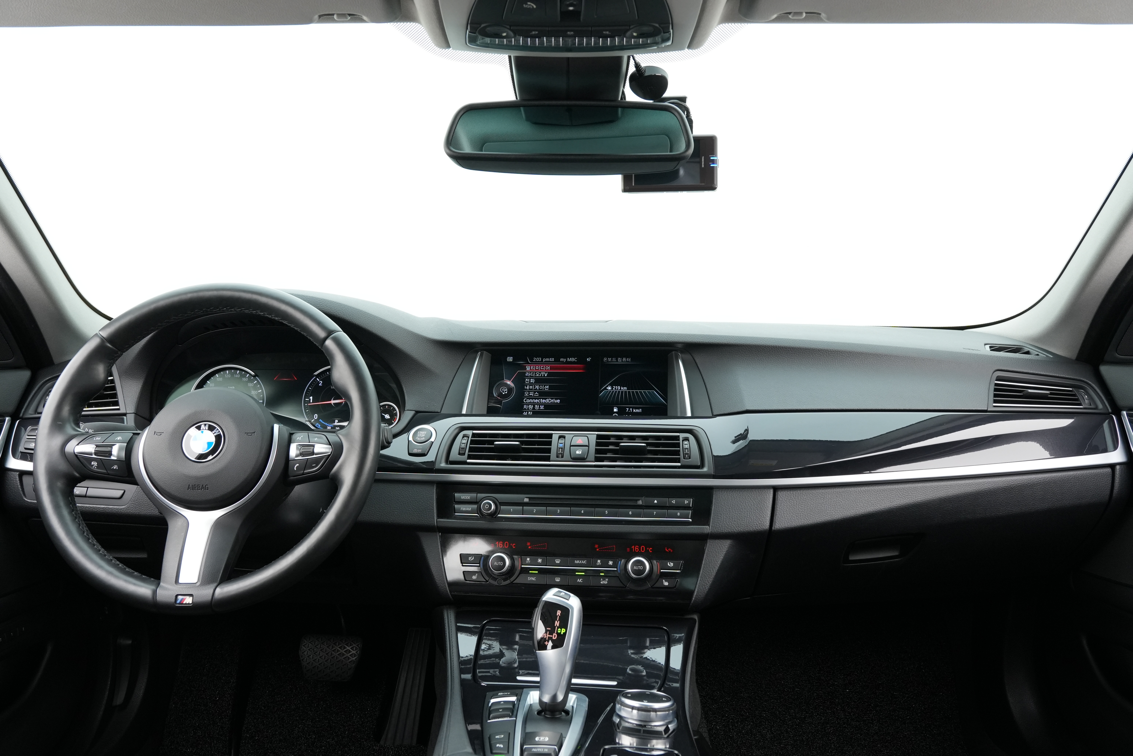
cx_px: 566
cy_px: 378
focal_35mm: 27
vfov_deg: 47.9
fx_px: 850
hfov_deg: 67.4
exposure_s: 1/25
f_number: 5.6
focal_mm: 18
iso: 1000
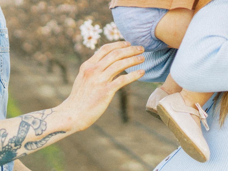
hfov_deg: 17.3
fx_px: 731
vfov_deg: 13.1
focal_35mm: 111
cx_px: 231
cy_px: -3
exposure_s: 1/2000
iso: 400
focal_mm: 35
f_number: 1.8
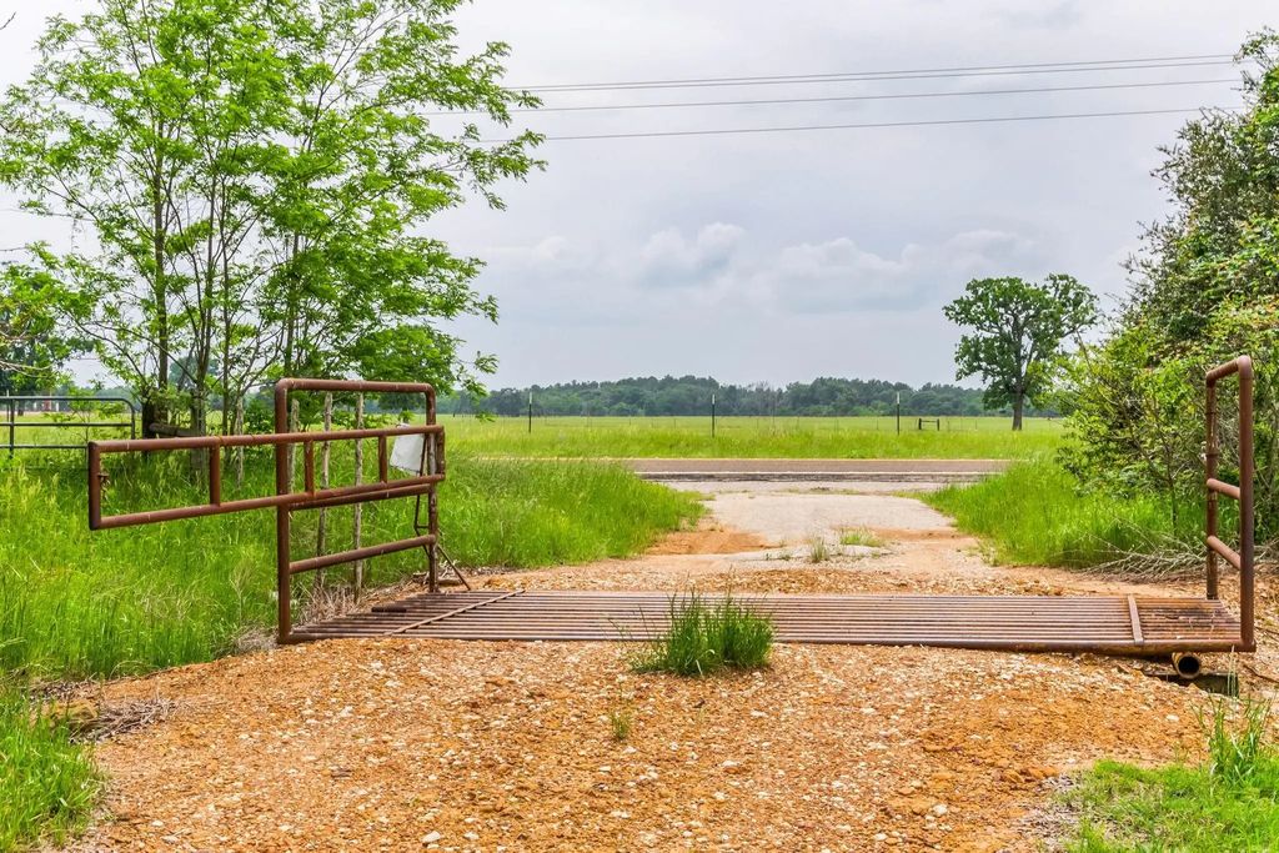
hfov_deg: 41.1
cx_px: 640
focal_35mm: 48
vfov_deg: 28.1
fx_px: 1705
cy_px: 426
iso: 100
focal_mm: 32
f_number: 8
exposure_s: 1/250
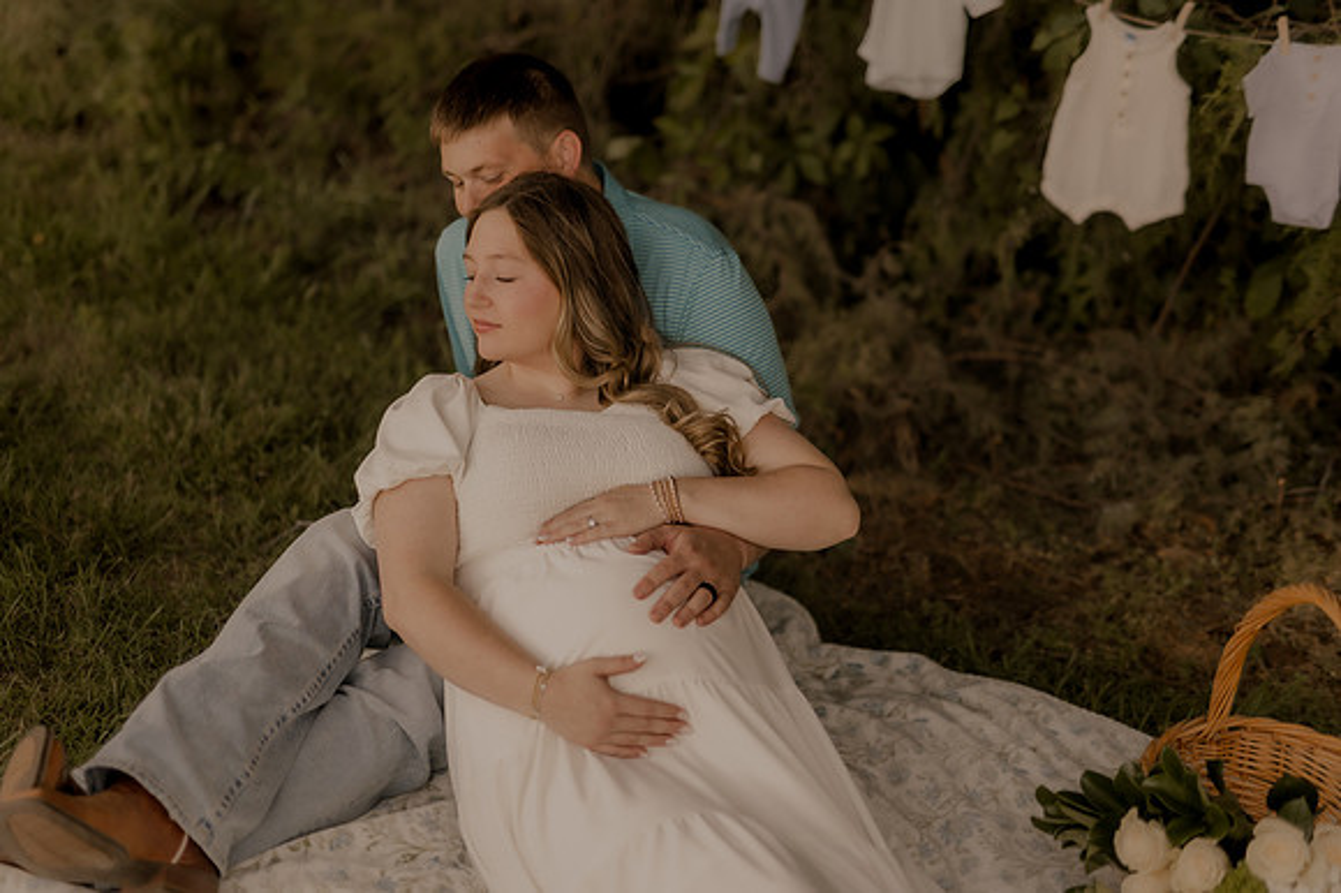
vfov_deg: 27.0
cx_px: 670
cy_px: 446
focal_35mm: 50
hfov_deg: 39.6
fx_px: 1861
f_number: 1.4
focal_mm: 50
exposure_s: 1/1000
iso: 200
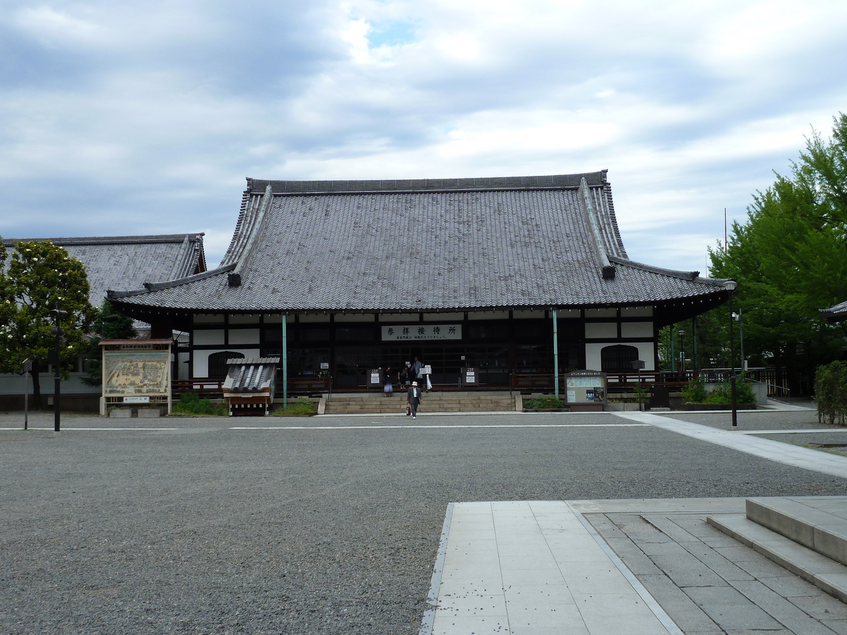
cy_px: 318
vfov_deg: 30.3
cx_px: 424
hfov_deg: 39.7
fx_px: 1174
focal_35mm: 48
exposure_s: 1/400
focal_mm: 7.9
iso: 80
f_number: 4
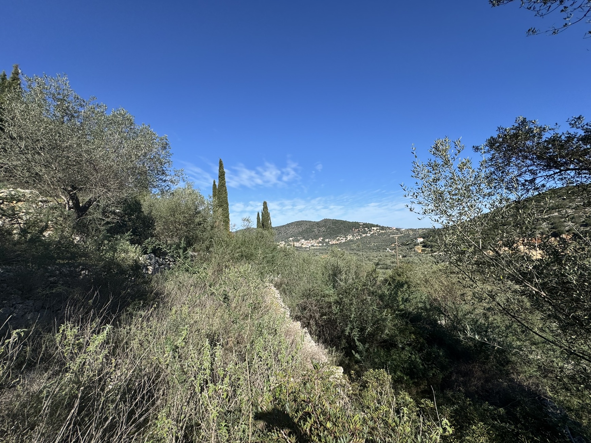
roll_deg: +2.2
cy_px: 222
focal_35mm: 14
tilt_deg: +4.7
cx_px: 296
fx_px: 239
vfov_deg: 85.7
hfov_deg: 102.1
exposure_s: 1/2342
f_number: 2.2
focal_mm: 2.22
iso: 50
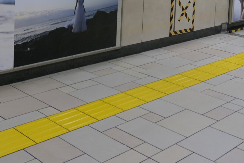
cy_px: -29
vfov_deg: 21.8
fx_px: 393
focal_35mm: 58
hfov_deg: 34.1
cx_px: 75
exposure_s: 1/125
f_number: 1.4
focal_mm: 8.8
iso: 125
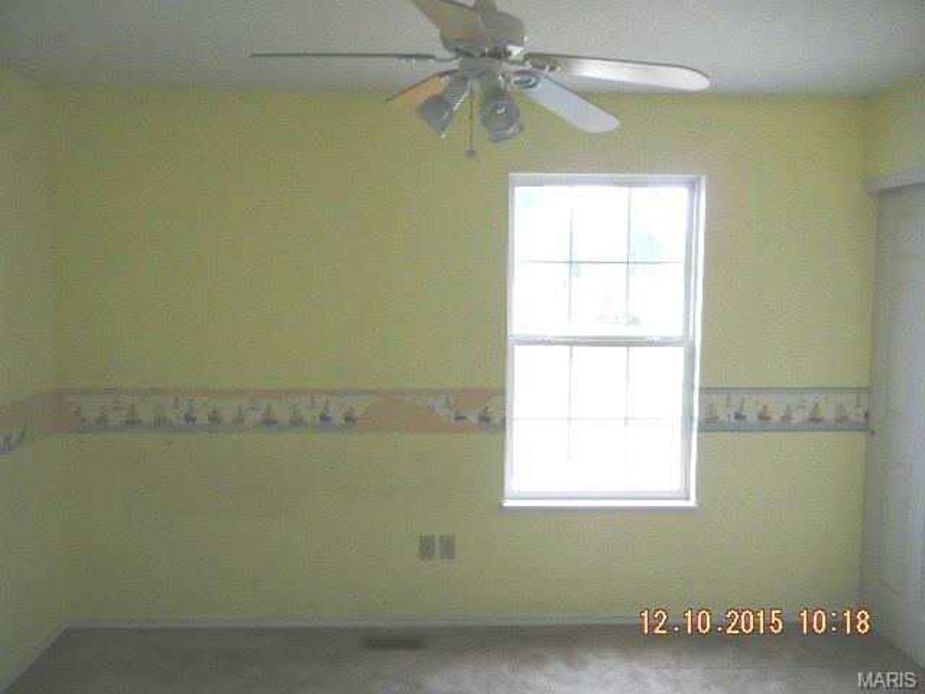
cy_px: 347
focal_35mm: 30
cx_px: 462
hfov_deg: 60.0
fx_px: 802
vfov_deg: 46.8
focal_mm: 5.4
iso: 160
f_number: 3.5
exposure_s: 1/86.4
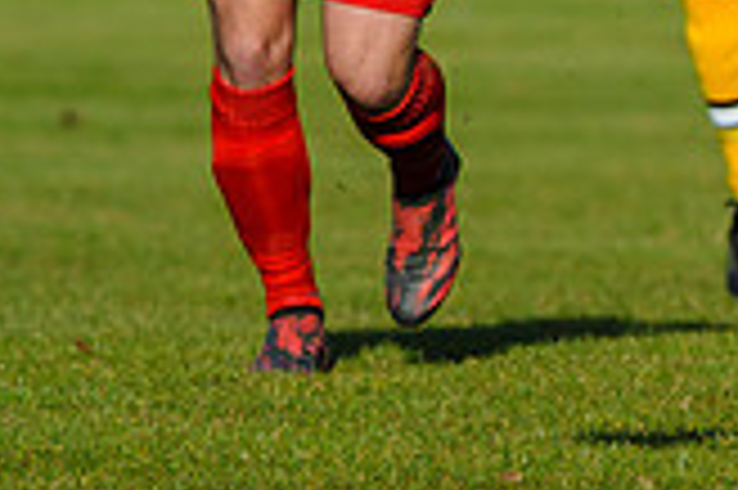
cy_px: -336
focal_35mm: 2394
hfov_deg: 0.9
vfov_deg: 0.6
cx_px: 1394
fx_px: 49027
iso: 450
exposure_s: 1/2000
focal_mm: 500
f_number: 6.7
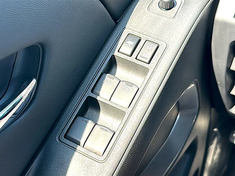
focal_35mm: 44
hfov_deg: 42.9
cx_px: 118
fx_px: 299
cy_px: 88
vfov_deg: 32.9
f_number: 1.78
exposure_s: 1/188
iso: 64
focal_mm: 6.86
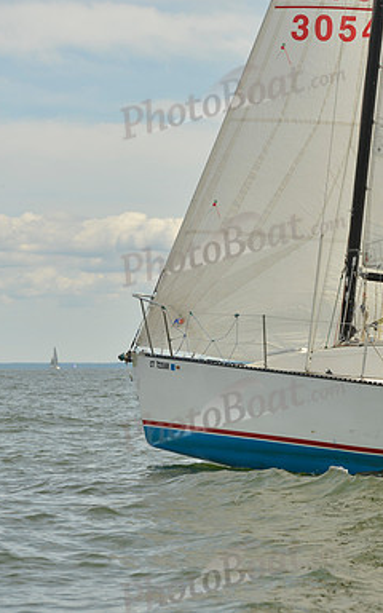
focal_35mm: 151
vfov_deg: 13.9
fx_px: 2522
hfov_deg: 8.6
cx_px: 429
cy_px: 306
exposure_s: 1/1000
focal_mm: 98
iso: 200
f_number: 7.1
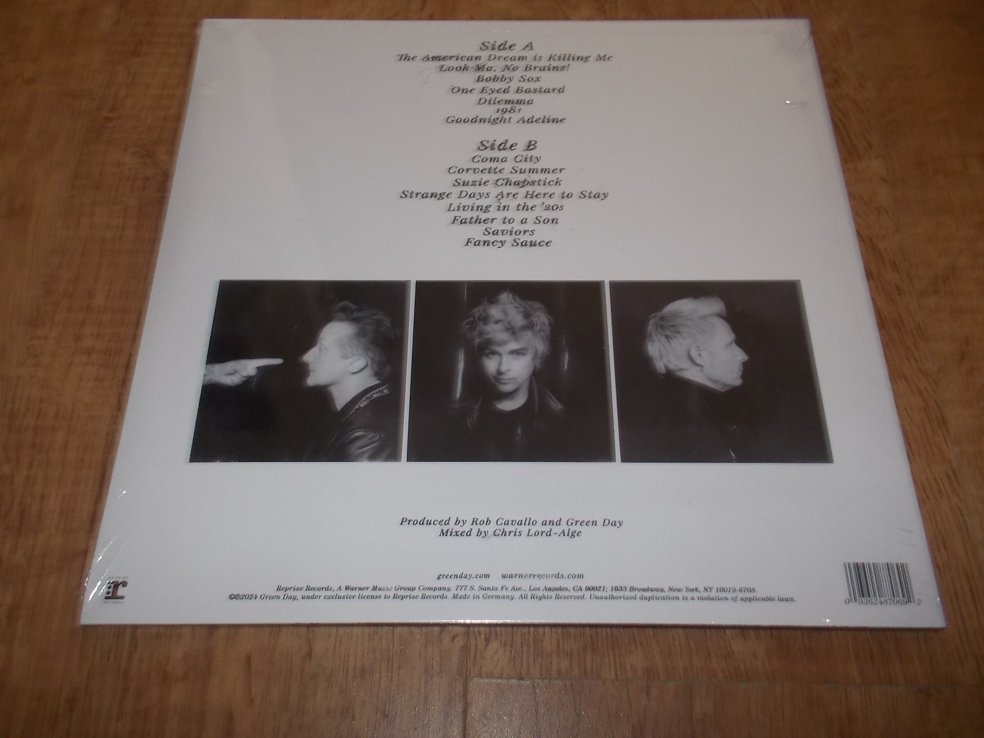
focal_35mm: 29
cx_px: 492
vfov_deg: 48.2
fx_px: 824
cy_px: 369
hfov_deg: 61.7
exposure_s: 1/30
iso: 200
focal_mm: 4.1
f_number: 3.3
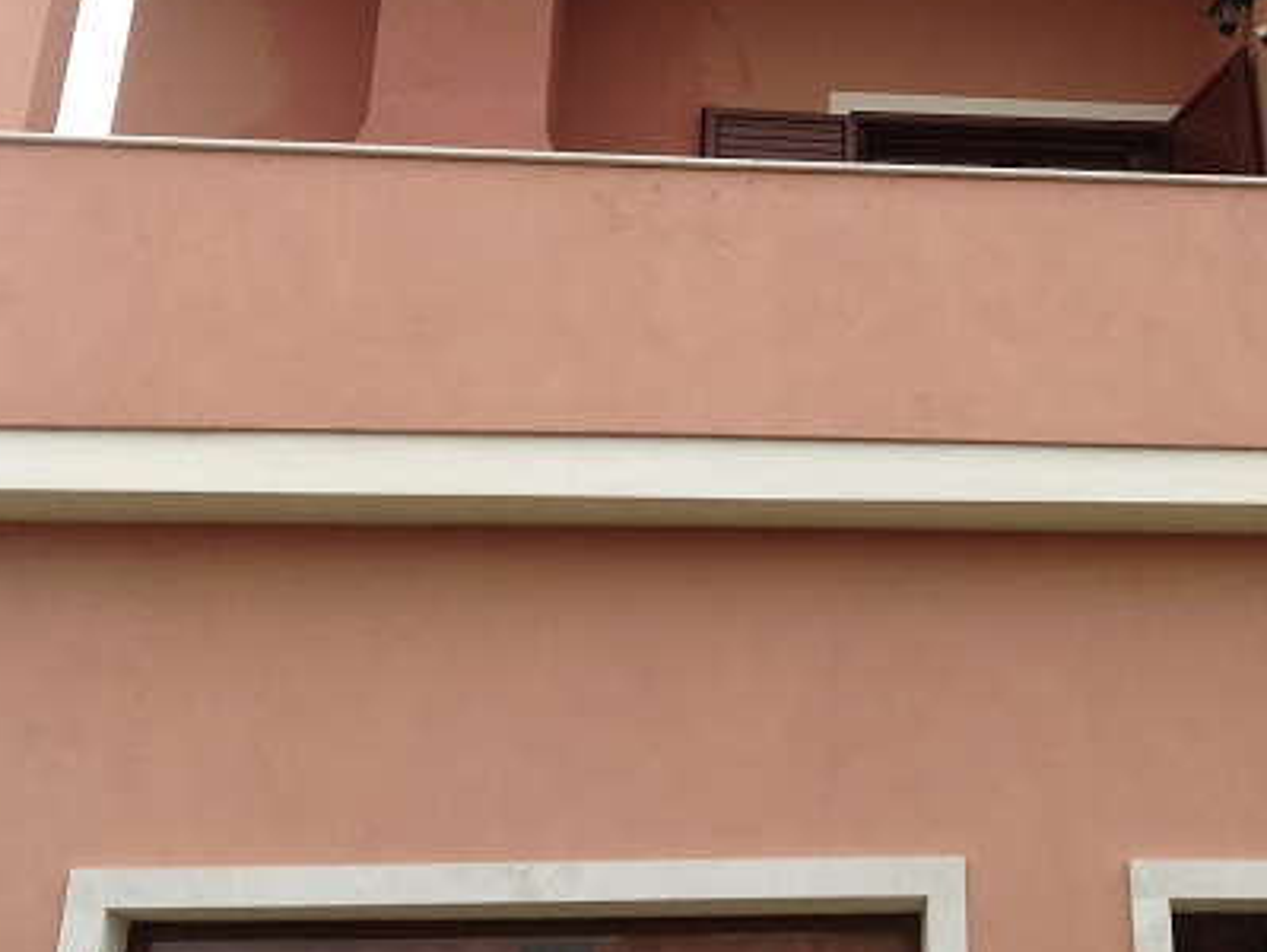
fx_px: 2052
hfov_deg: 33.6
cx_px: 965
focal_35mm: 56
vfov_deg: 26.1
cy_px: 359
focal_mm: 4.28
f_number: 2.4
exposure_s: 1/864
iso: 50
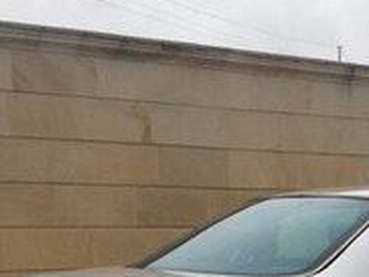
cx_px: 389
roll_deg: -0.3
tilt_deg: -12.0
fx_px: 1121
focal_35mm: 105
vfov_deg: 13.2
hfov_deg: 18.1
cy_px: 440
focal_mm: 4.15
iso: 40
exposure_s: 1/100
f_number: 2.2
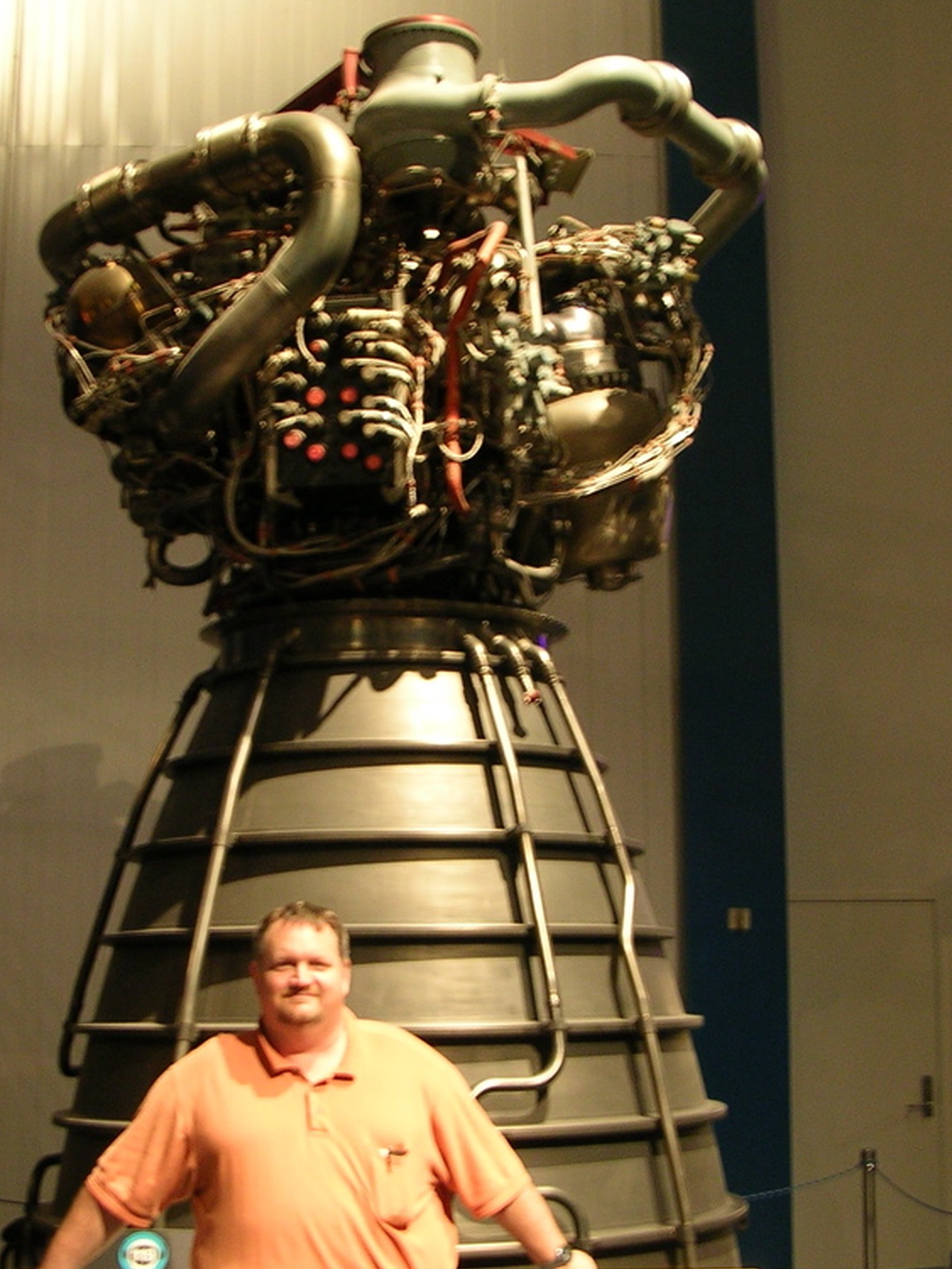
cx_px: 438
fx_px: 1979
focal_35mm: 54
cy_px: 692
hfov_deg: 27.0
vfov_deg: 35.5
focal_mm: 5.8
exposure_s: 1/5.8
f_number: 2.8
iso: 70
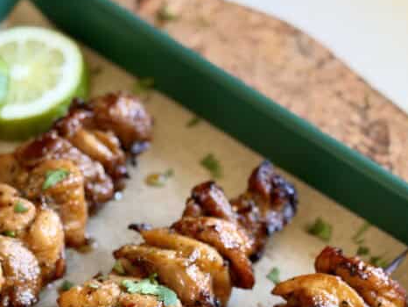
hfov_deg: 19.6
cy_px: 390
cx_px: 165
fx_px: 1179
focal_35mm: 100
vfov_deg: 14.3
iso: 160
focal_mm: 6.8
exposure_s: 1/60
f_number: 1.8
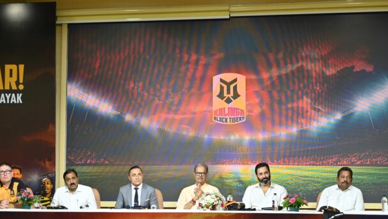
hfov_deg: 28.9
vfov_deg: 16.5
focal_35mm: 73
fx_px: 751
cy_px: 128
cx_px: 220
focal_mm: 55
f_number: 4
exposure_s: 1/160
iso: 800
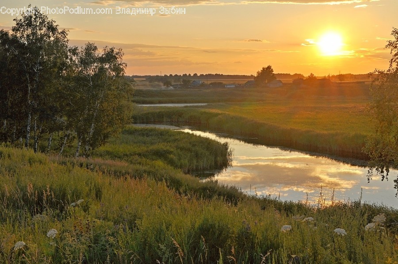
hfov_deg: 31.9
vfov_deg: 21.5
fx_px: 696
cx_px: 199
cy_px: 132
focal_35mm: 63
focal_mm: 42
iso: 200
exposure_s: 1/160
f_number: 16
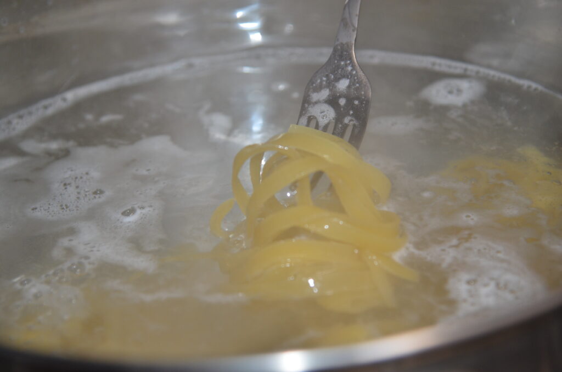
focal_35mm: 112
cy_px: 186
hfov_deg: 18.2
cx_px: 281
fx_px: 1752
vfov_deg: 12.1
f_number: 4.5
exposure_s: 1/60
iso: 500
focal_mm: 75
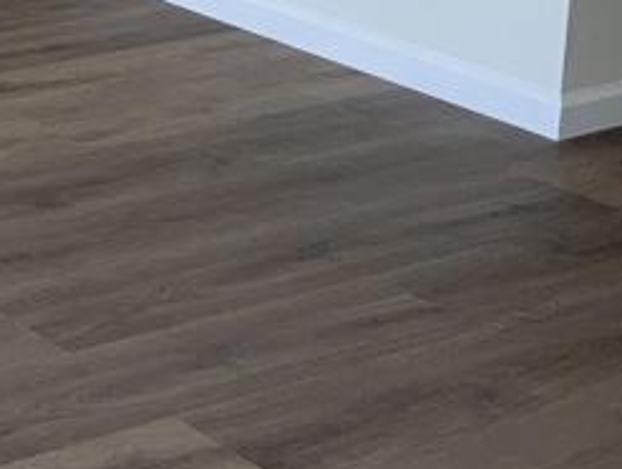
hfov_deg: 14.9
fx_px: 2159
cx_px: -388
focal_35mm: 120
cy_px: -101
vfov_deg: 12.1
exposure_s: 1/120
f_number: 1.8
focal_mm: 3
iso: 32
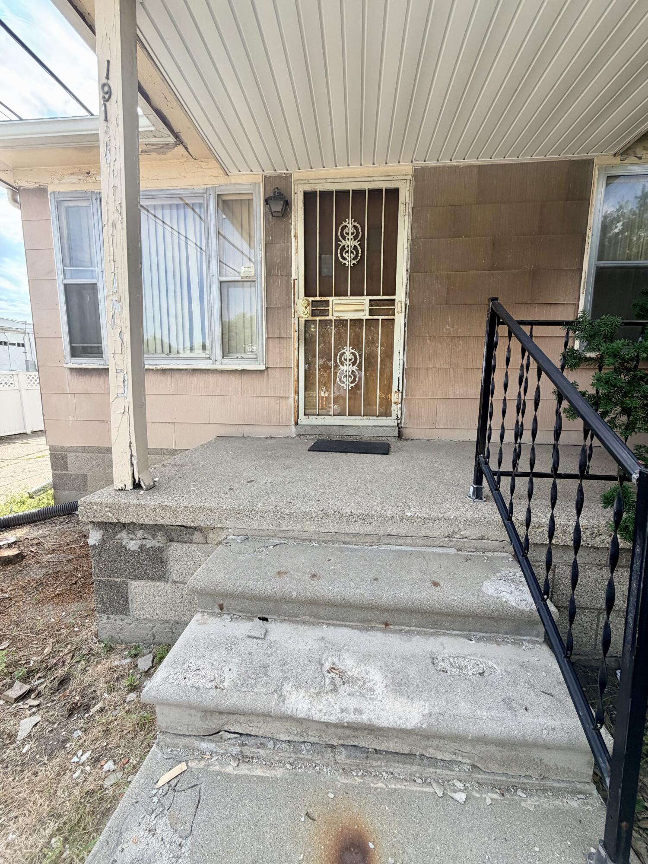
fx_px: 349
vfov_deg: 102.1
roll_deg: -0.9
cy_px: 432
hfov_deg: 85.7
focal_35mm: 14
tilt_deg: -7.6
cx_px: 324
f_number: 2.2
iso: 64
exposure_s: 1/502
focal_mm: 2.22
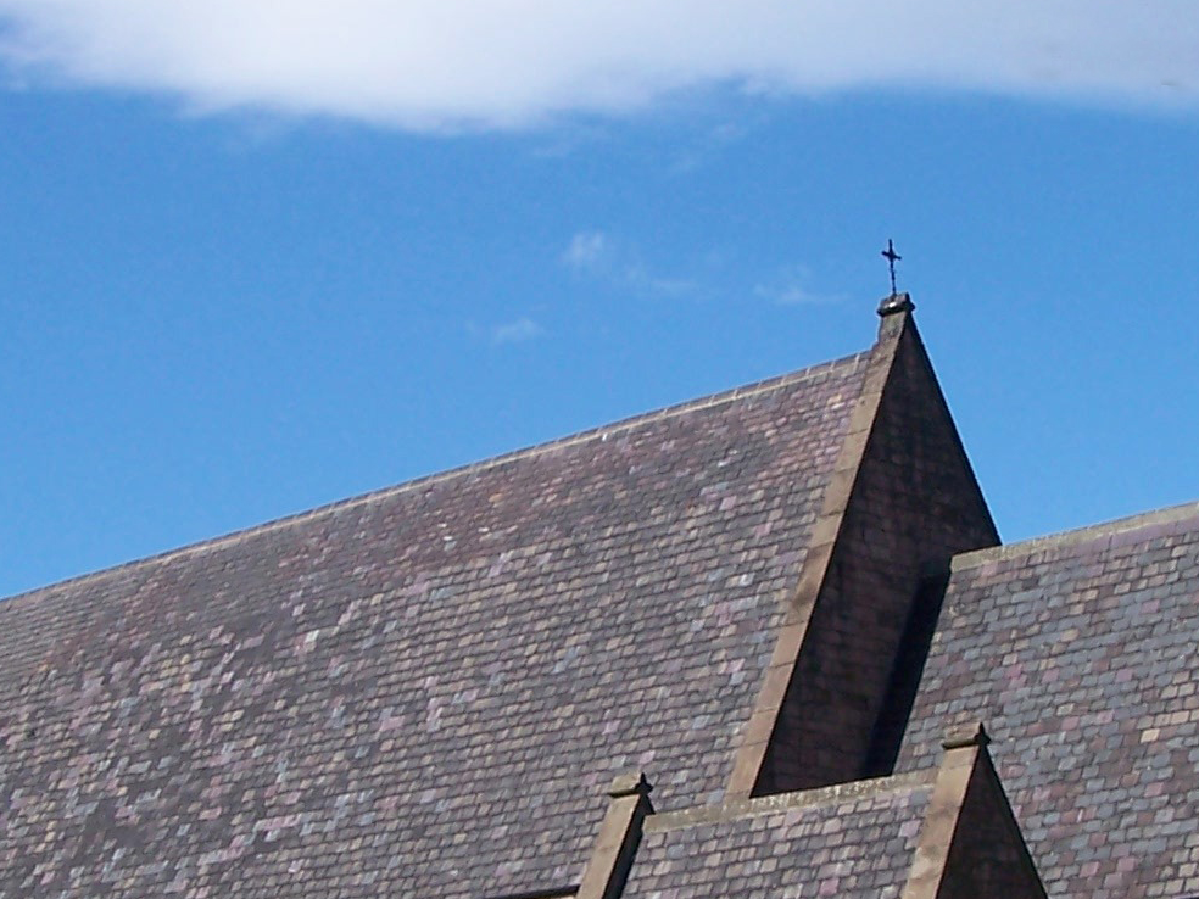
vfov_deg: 16.6
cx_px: 690
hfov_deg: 22.0
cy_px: 593
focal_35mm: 89
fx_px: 3083
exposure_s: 1/350
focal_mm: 6.3
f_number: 5.6
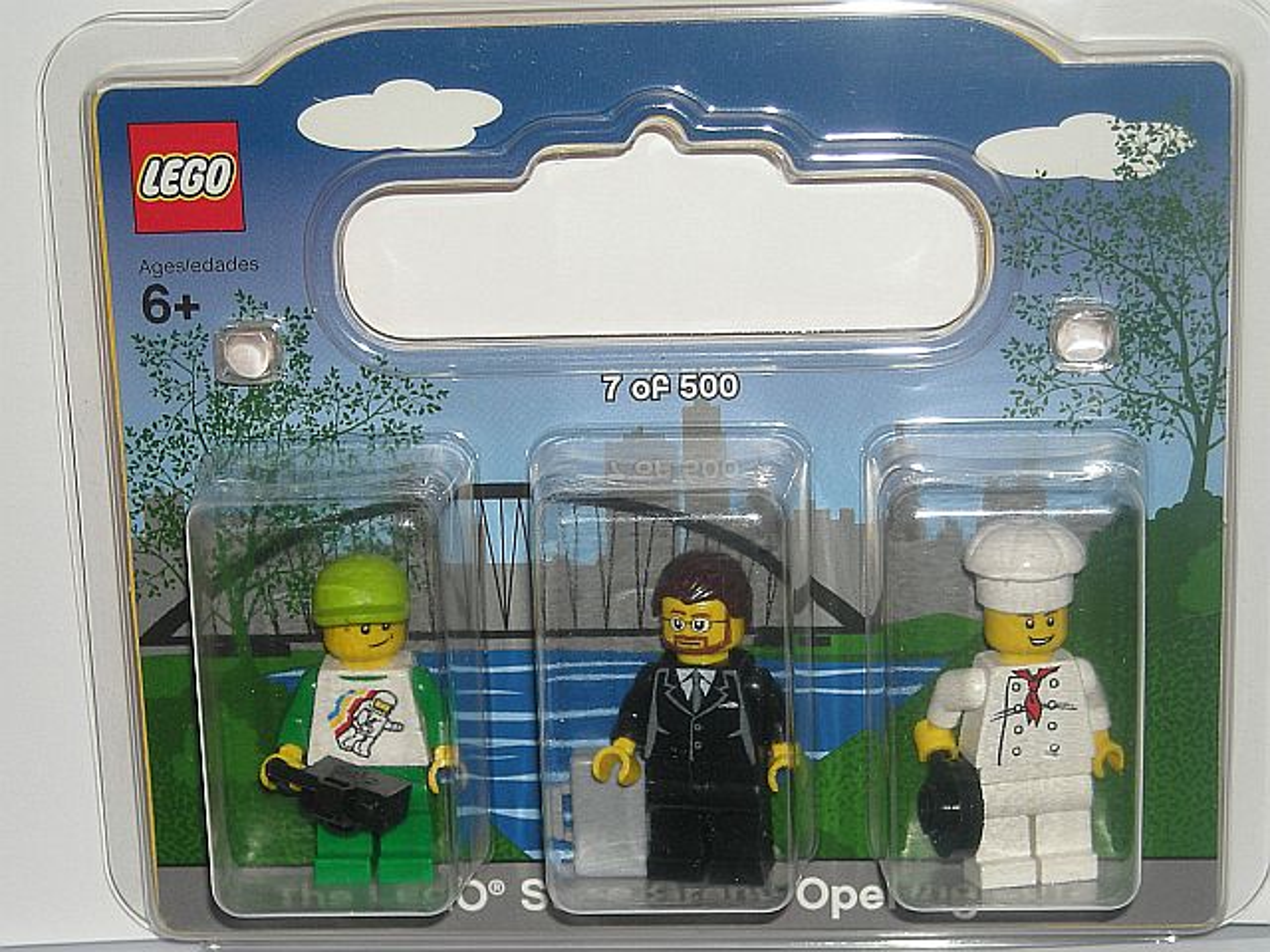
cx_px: 635
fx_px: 2788
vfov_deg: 19.4
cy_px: 476
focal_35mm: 76
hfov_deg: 25.7
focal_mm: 12.3
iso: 50
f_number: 7.8
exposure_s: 1/60
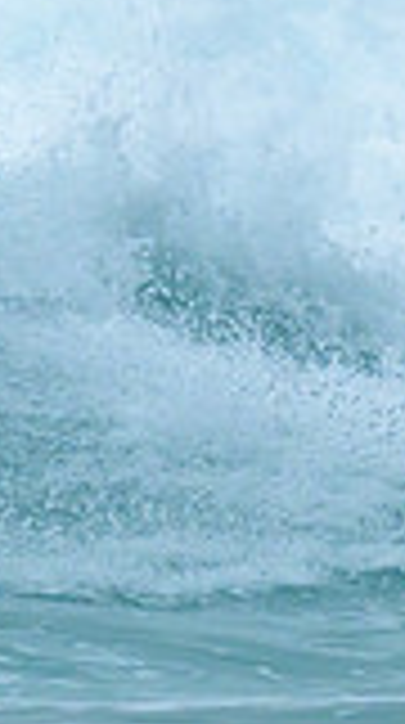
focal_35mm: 4162
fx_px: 79836
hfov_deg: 0.3
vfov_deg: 0.5
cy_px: 40
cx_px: -631
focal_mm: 800
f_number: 6.3
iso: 800
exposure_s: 1/2000
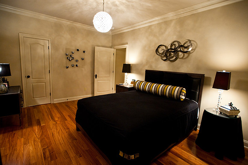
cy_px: 82
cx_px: 124
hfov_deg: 93.3
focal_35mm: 17
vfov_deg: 70.4
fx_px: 117
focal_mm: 17
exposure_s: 1/30
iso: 1600
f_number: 4
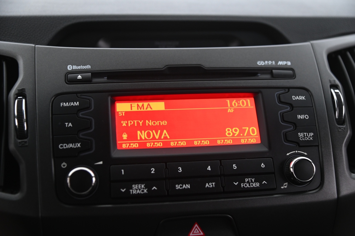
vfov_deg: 24.6
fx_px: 542
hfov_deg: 36.3
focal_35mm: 55
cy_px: 118
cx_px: 178
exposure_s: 1/20
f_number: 4
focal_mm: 55
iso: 2000
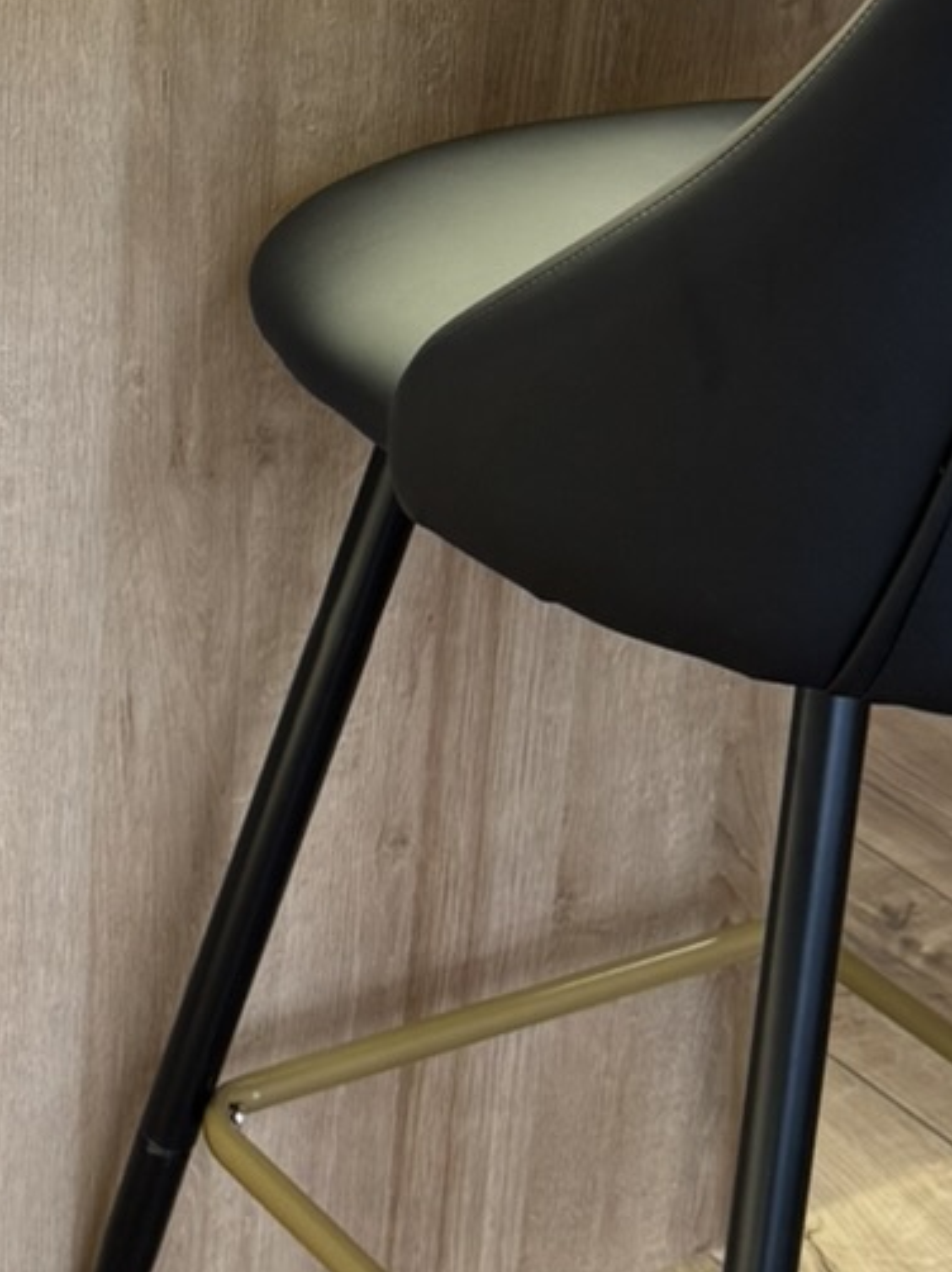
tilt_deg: -20.4
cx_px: -357
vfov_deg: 19.6
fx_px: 3597
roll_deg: -0.6
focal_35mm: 98
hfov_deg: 14.3
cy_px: 61
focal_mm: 6.76
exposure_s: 1/120
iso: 160
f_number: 1.78
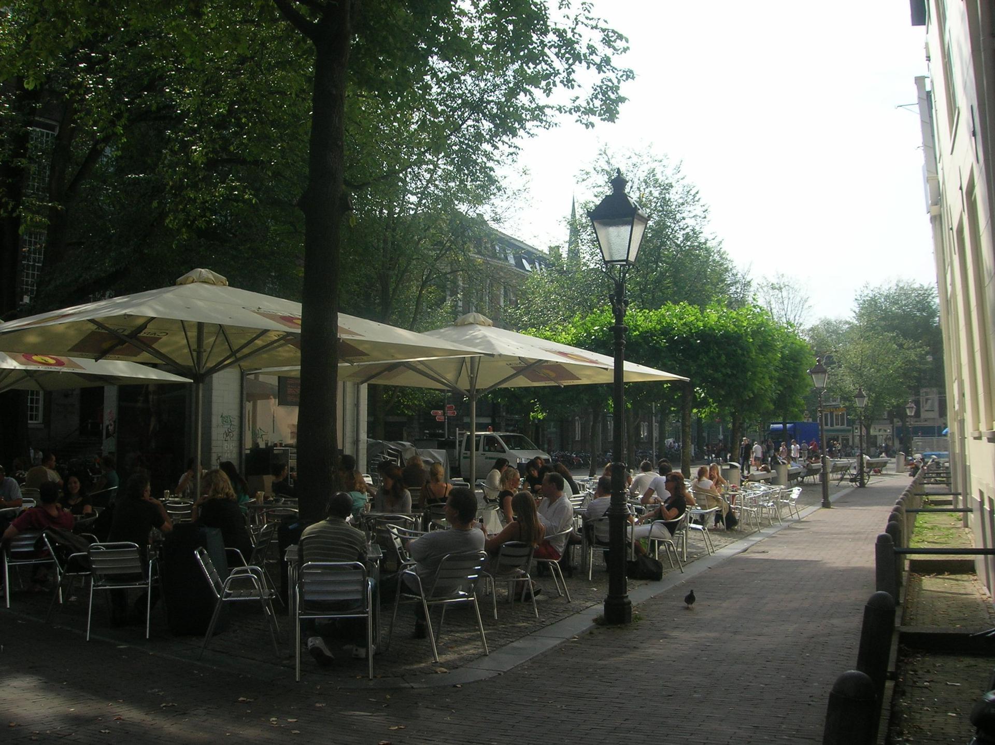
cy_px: 372
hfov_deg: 54.0
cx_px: 498
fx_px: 976
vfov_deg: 41.7
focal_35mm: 34
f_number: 4.9
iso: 50
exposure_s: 1/290
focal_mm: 5.7
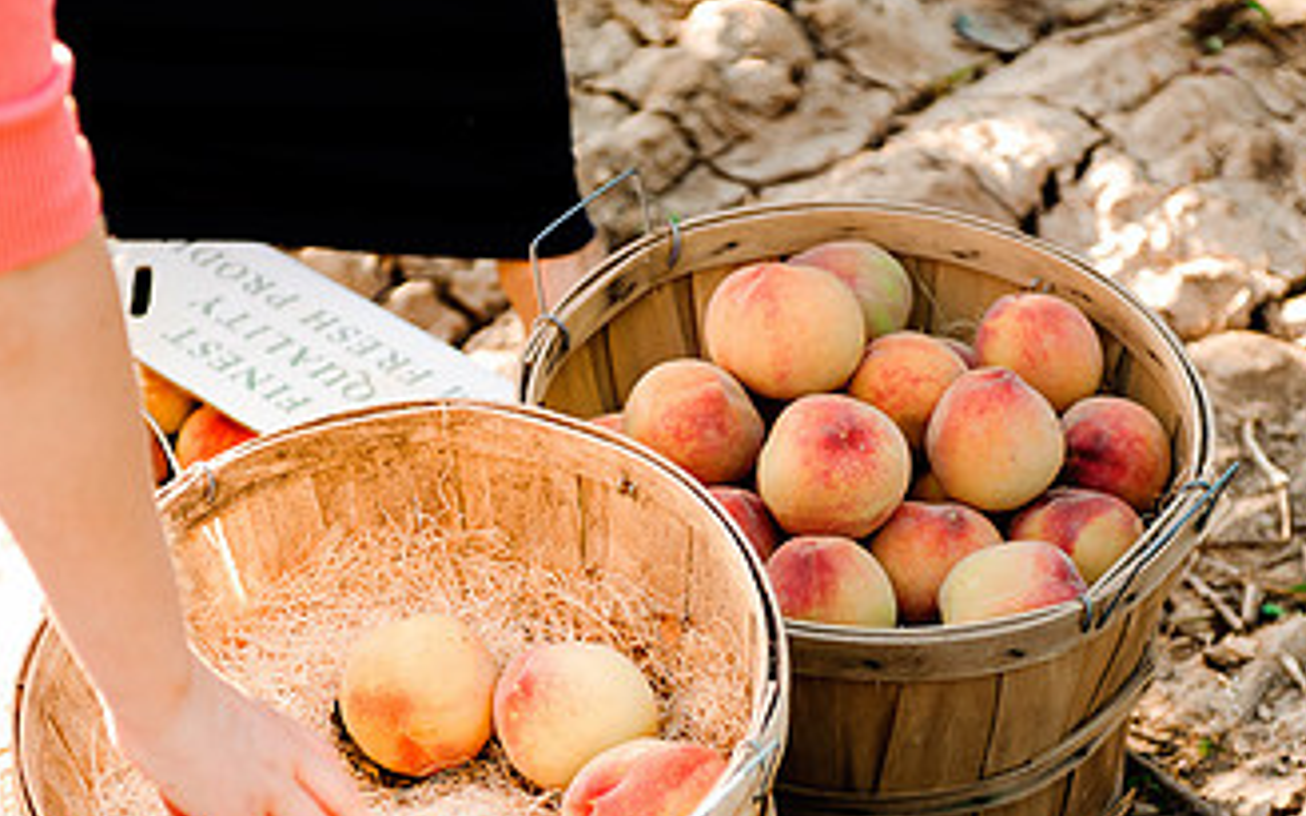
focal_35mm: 126
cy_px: 561
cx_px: 705
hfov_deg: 16.6
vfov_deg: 10.4
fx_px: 4485
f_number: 3.2
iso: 200
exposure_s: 1/250
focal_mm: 70
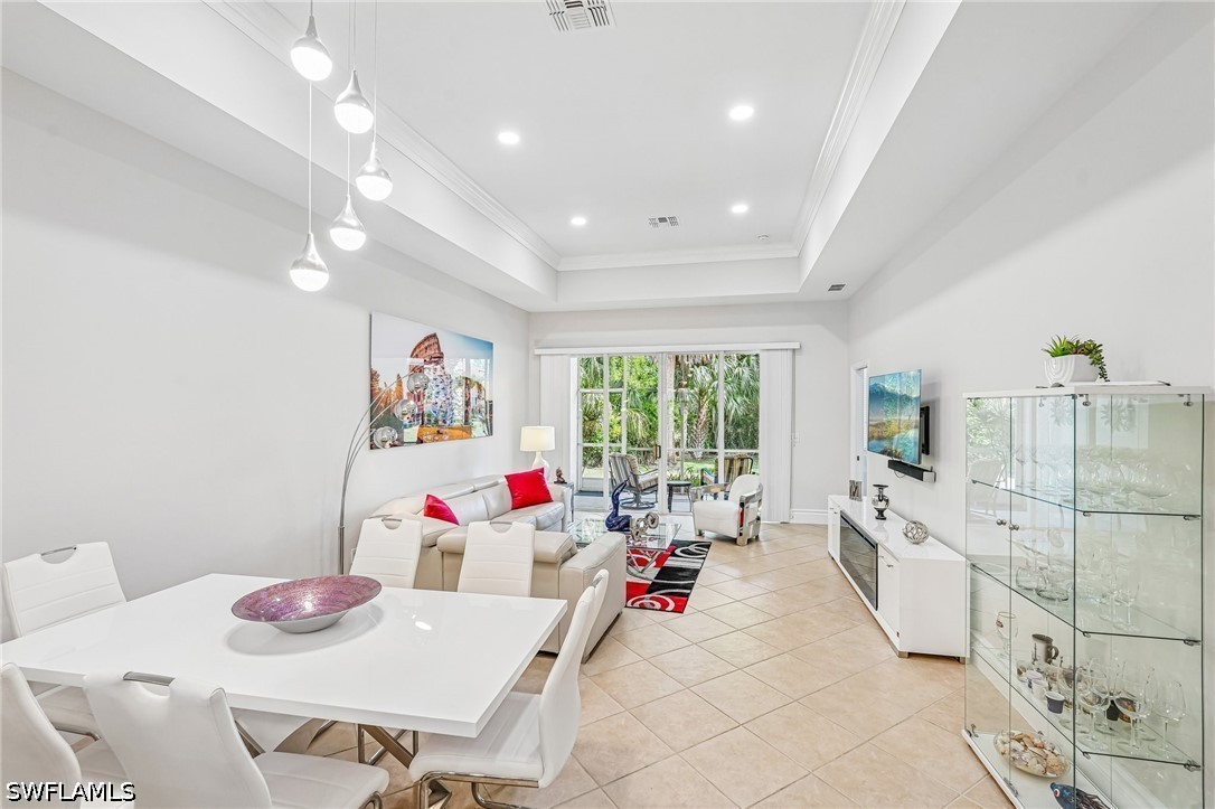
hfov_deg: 96.8
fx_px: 540
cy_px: 404
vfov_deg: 73.7
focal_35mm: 16
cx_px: 608
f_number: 8
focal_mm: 16
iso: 400
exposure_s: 1/30
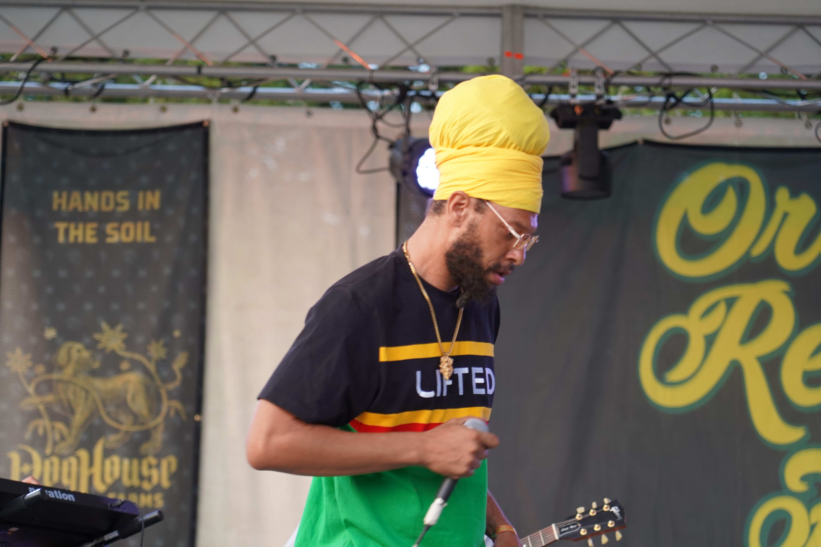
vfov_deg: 13.0
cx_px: 410
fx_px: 2394
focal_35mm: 105
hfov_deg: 19.5
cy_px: 274
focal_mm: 105
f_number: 4
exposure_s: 1/160
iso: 1000
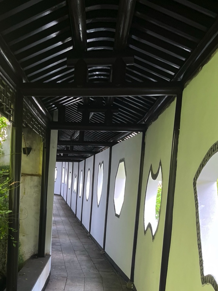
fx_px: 395
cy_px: 247
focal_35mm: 47
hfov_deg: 30.5
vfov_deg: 38.4
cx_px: 61
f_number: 1.6
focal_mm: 5.1
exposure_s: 1/121
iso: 64
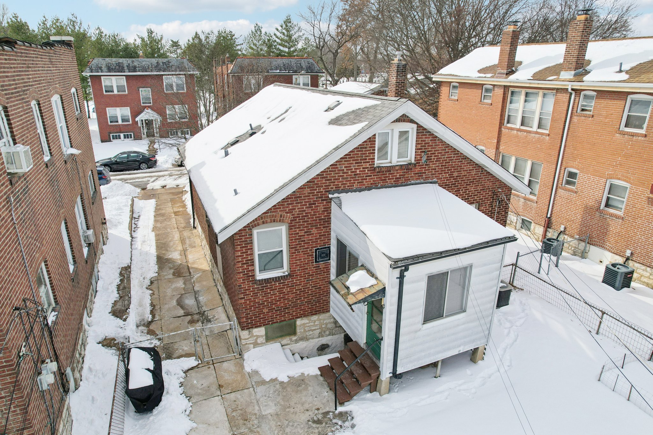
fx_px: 399
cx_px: 326
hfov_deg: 78.6
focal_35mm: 22
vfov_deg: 57.2
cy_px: 218
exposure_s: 1/4000
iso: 100
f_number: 2.8
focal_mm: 8.4
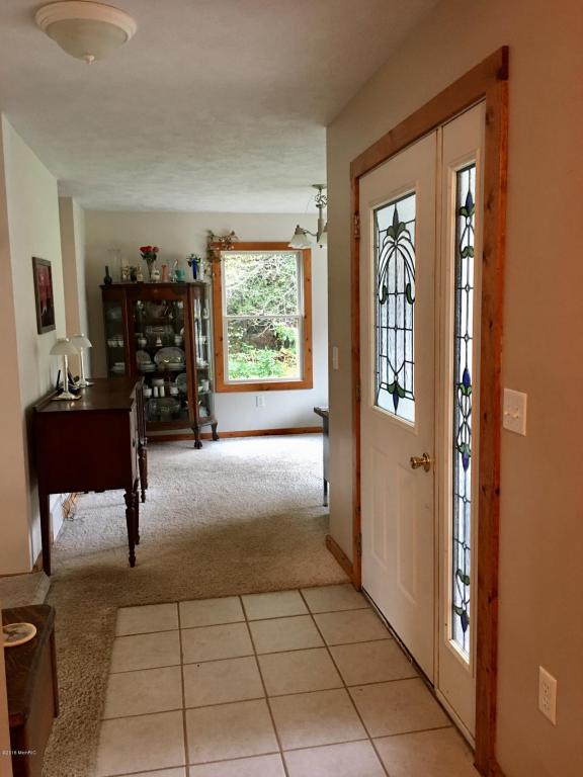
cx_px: 292
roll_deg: +0.9
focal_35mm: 29
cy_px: 388
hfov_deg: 48.2
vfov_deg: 61.7
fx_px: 651
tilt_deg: -6.4
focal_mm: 4.15
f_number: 2.2
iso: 80
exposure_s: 1/10
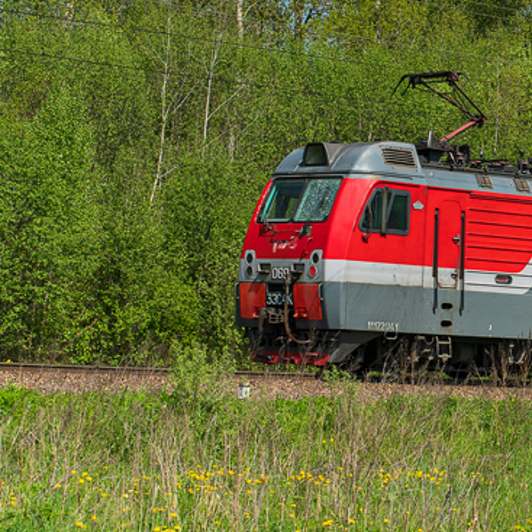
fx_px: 2573
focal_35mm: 148
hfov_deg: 11.3
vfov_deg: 11.7
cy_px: 36
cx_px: 803
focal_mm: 50
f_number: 8
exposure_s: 1/800
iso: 200
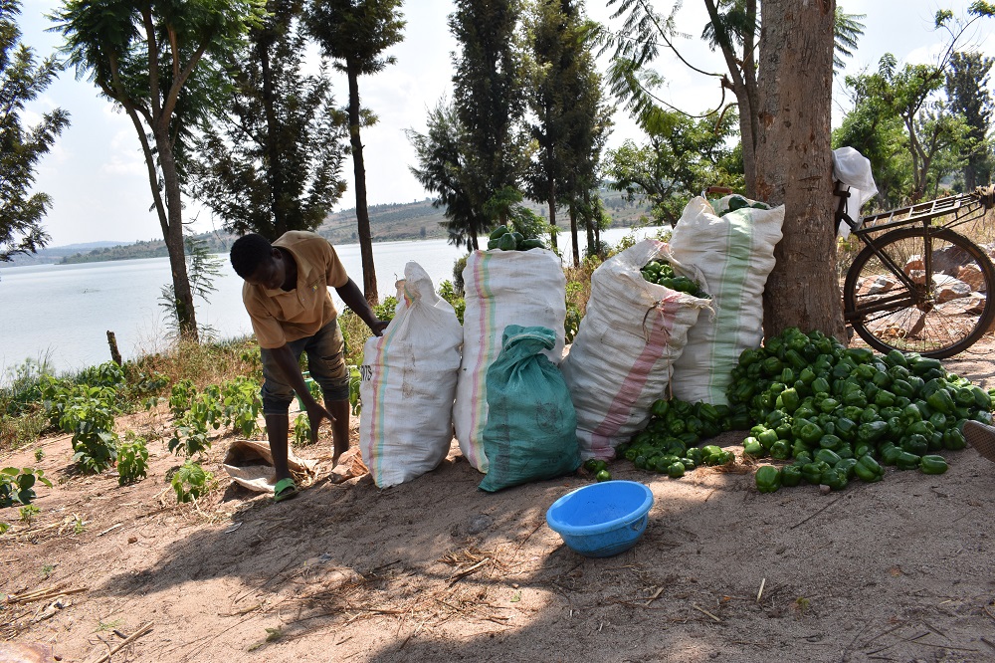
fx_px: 746
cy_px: 332
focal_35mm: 27
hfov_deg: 67.4
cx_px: 498
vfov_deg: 47.9
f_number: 9
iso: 200
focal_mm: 18
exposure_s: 1/320
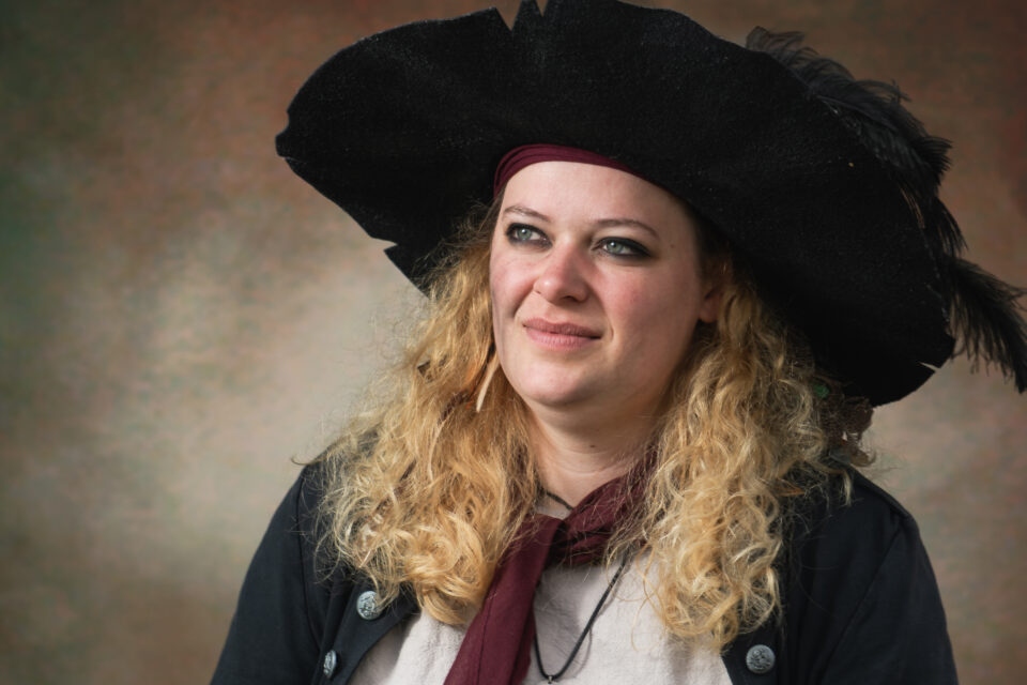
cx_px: 514
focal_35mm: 109
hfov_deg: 18.8
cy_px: 342
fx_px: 3109
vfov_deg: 12.6
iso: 100
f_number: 5.6
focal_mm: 73
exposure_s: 1/200
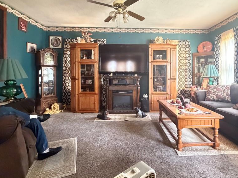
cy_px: 71
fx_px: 131
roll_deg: +0.9
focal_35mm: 19
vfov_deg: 68.0
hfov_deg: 84.2
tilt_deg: +1.4
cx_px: 135
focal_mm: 2.22
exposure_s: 1/44
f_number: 2.2
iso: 1250
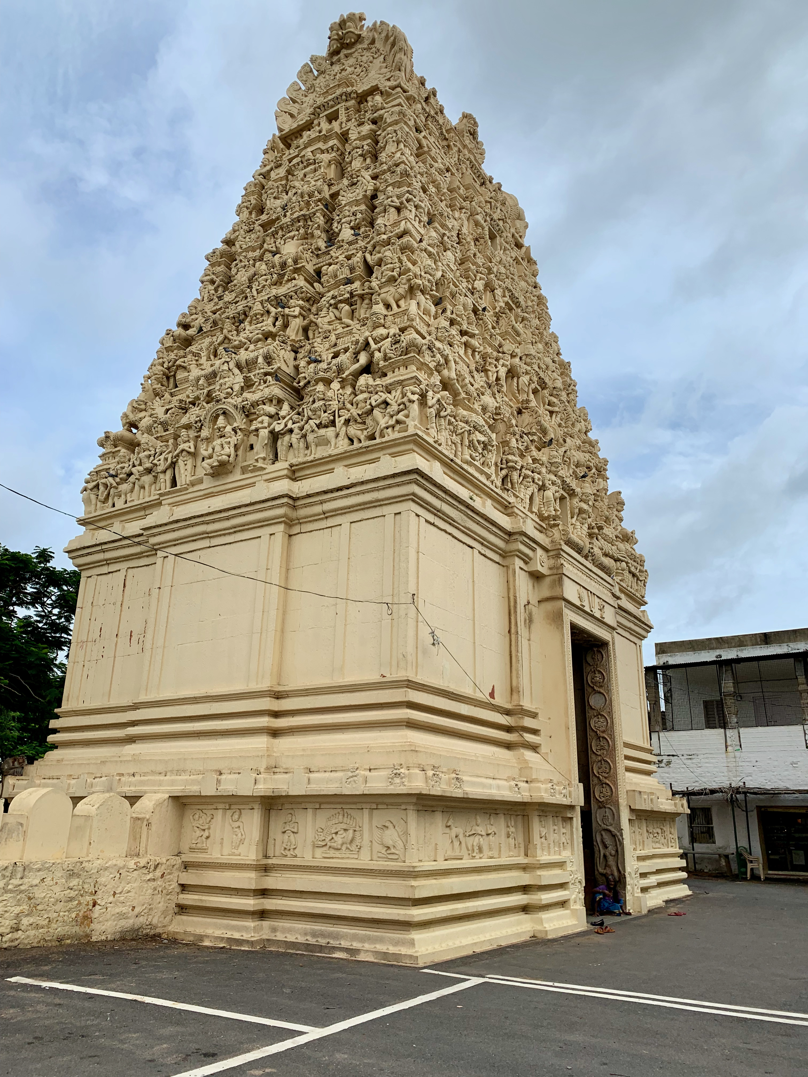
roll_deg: -1.3
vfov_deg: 67.3
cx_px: 404
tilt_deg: +19.1
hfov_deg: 53.1
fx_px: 809
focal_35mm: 26
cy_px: 538
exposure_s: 1/3086
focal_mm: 4.25
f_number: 1.8
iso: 25
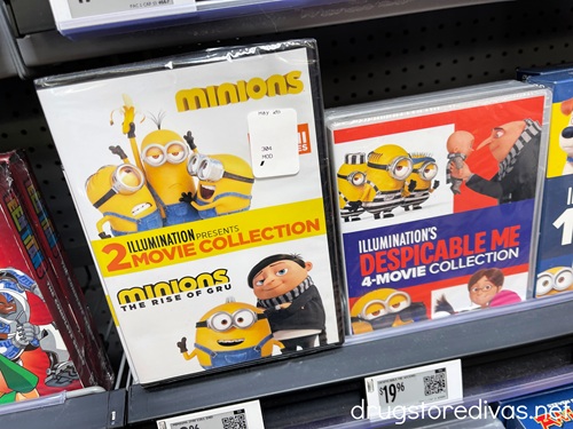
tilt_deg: -34.4
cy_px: 214
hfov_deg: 69.4
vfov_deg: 54.9
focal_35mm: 25
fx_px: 414
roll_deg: +7.4
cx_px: 286
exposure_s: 1/121
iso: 80
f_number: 1.6
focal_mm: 5.1
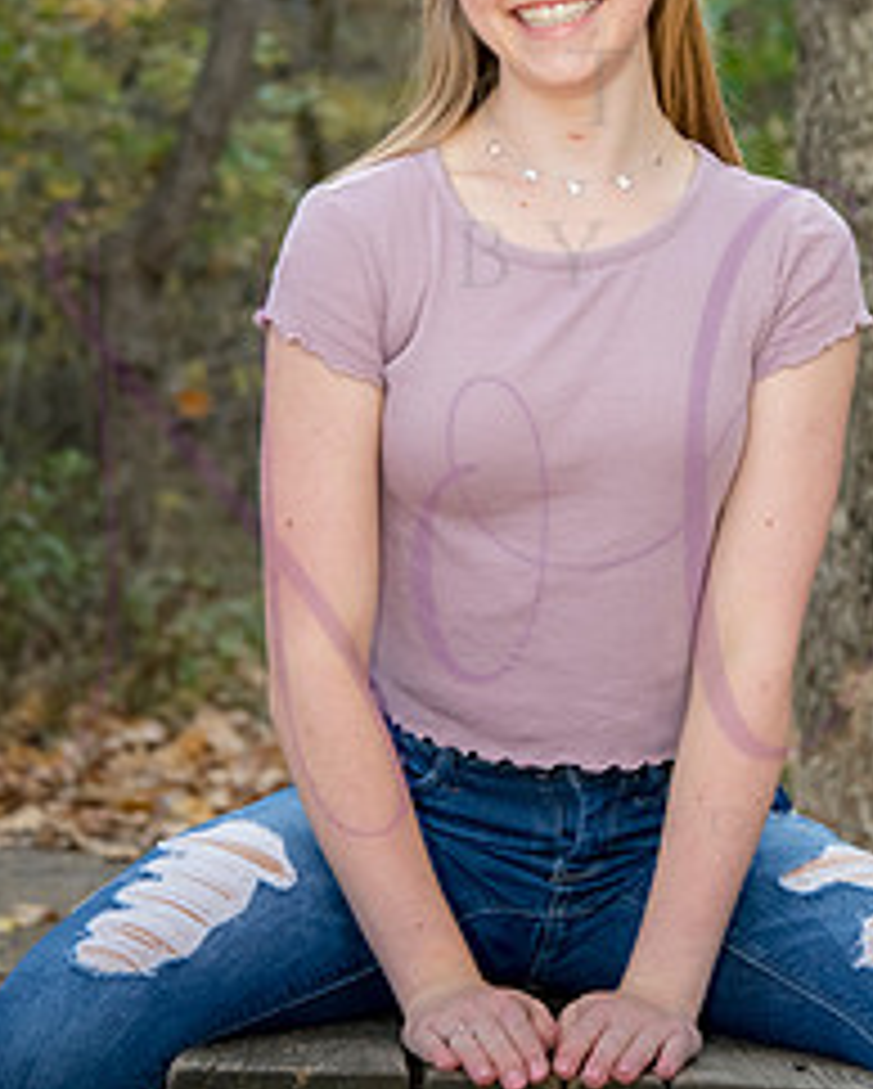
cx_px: 594
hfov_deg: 13.4
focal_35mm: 115
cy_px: 248
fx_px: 3709
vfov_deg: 16.6
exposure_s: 1/250
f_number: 5.6
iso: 800
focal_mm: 66
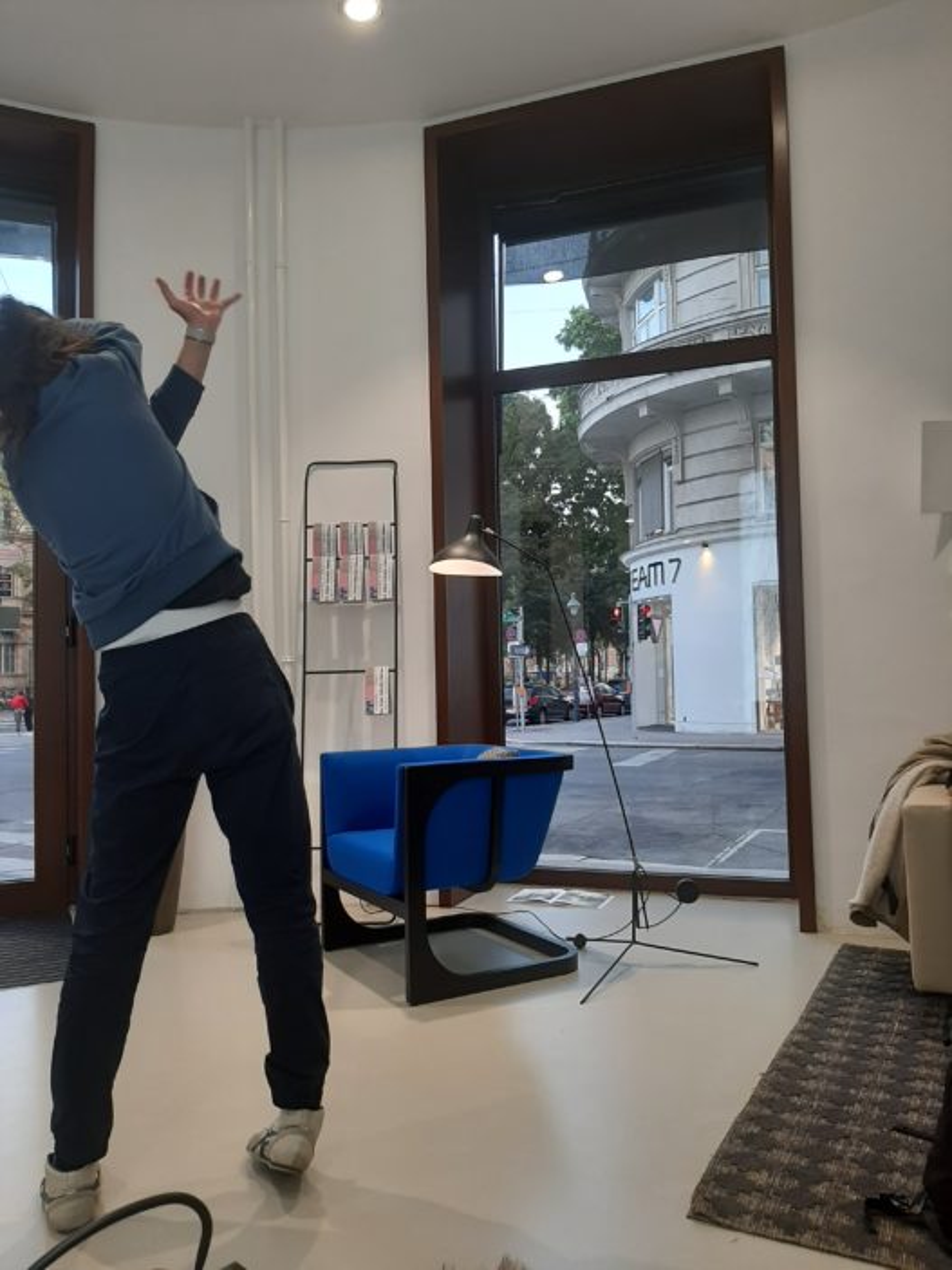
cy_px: 635
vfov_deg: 65.3
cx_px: 476
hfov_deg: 51.3
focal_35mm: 27
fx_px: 990
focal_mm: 3.93
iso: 80
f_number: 1.7
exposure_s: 1/100
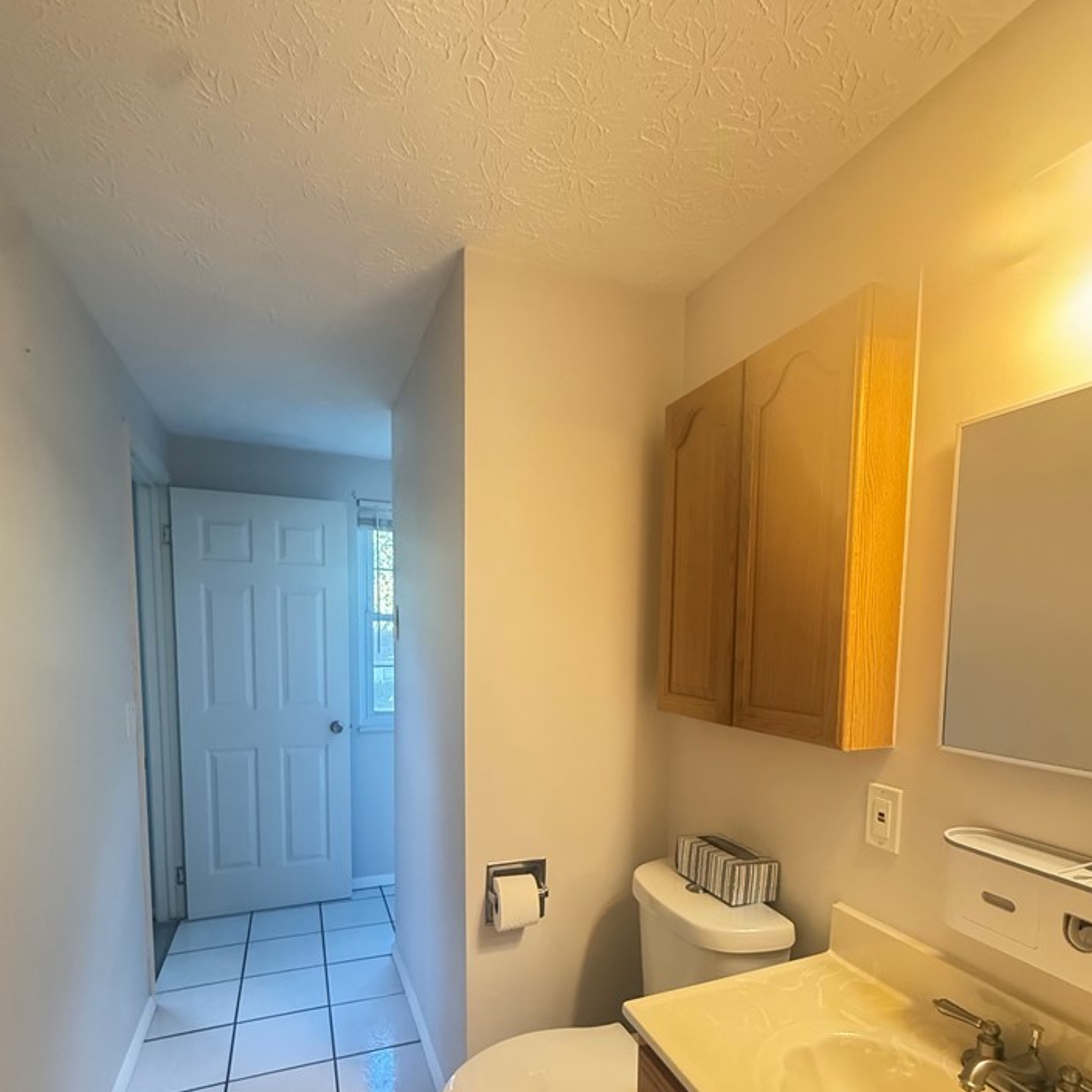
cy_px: 695
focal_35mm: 18
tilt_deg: -5.3
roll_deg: -1.6
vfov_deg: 79.0
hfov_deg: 80.7
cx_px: 552
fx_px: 642
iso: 640
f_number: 2.2
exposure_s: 1/60
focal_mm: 2.22
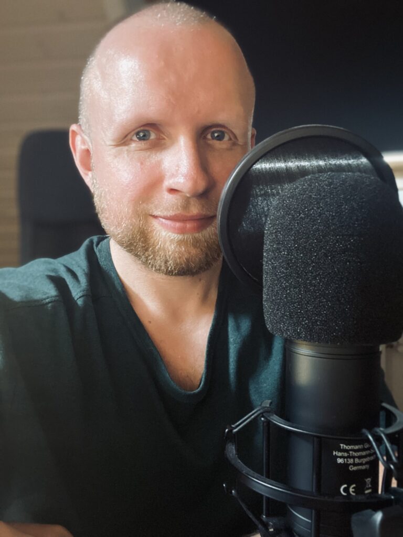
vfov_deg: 60.0
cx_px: 202
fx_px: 466
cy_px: 268
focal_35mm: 30
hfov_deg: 46.8
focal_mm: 2.71
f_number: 2.2
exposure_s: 1/25
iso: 400
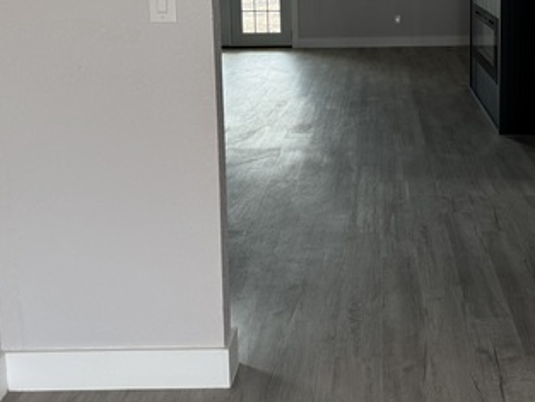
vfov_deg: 28.6
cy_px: 41
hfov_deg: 38.1
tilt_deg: -8.3
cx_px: 391
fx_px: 758
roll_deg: +0.1
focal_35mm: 49
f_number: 1.78
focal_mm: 6.76
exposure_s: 1/121
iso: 100
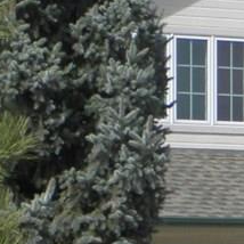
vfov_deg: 5.3
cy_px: 189
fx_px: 2640
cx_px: 410
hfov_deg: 5.2
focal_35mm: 331
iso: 100
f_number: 8
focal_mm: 9.1
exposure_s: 1/200
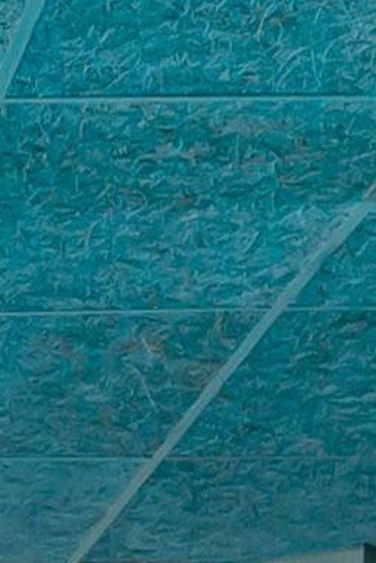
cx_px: -1080
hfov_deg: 5.2
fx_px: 3666
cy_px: 1443
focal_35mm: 234
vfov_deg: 8.0
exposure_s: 1/15
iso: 250
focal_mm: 14
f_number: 9
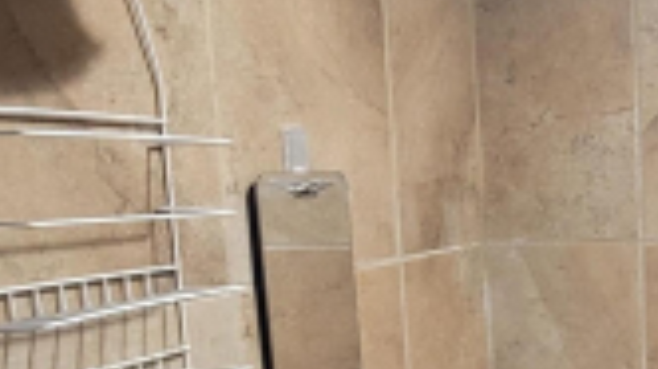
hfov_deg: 34.4
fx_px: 994
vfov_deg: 20.4
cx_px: 604
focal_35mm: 57
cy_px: 369
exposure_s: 1/30
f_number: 2.2
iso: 320
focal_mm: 2.2
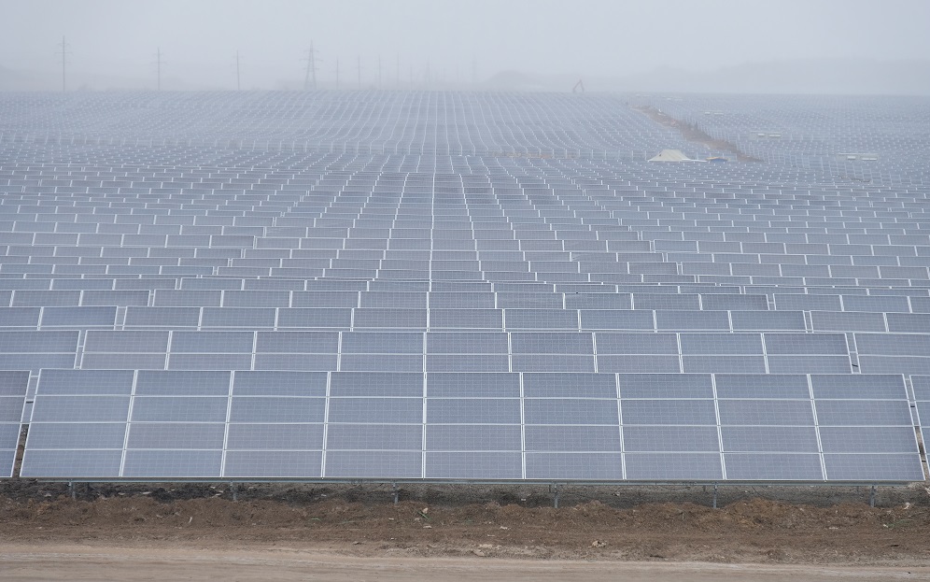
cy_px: 281
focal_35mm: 135
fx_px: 3422
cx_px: 466
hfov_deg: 15.5
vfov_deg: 9.7
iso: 400
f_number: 5.6
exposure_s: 1/320
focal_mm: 88.2
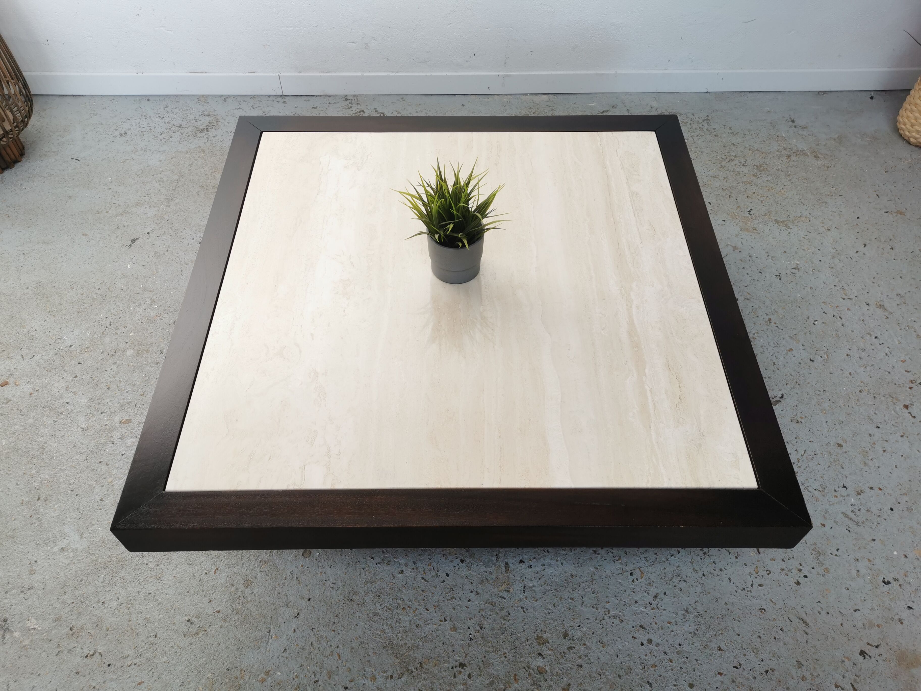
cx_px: 460
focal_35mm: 27
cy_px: 346
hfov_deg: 65.3
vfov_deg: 51.4
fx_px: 718
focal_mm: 5.58
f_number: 1.8
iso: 50
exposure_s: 1/190
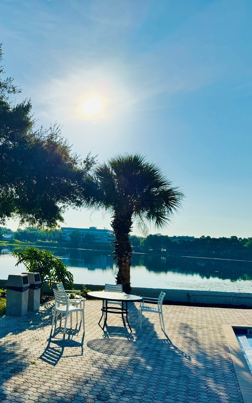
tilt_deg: +6.0
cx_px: 32
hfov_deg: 35.4
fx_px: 374
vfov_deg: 56.7
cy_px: 201
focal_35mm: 34
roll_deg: -4.9
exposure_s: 1/12346
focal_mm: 6.76
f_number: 1.78
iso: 64
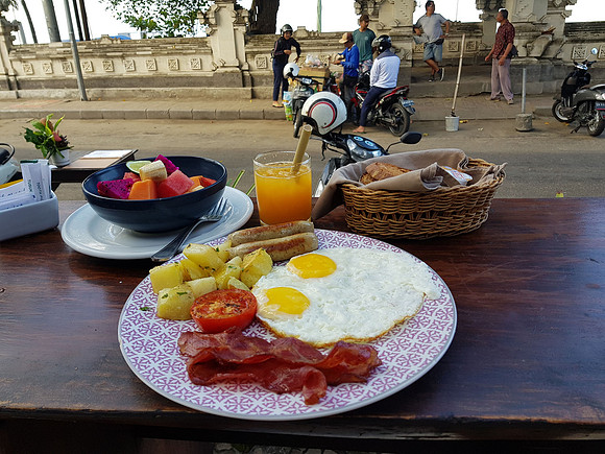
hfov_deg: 67.3
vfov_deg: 53.1
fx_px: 454
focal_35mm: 26
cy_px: 227
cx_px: 302
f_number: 1.7
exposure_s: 1/233
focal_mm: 4.2
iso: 40
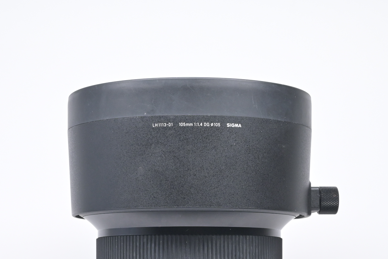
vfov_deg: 13.8
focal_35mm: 97
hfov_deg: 21.0
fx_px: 1045
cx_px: 192
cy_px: 286
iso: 640
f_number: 9
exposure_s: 1/40
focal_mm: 40
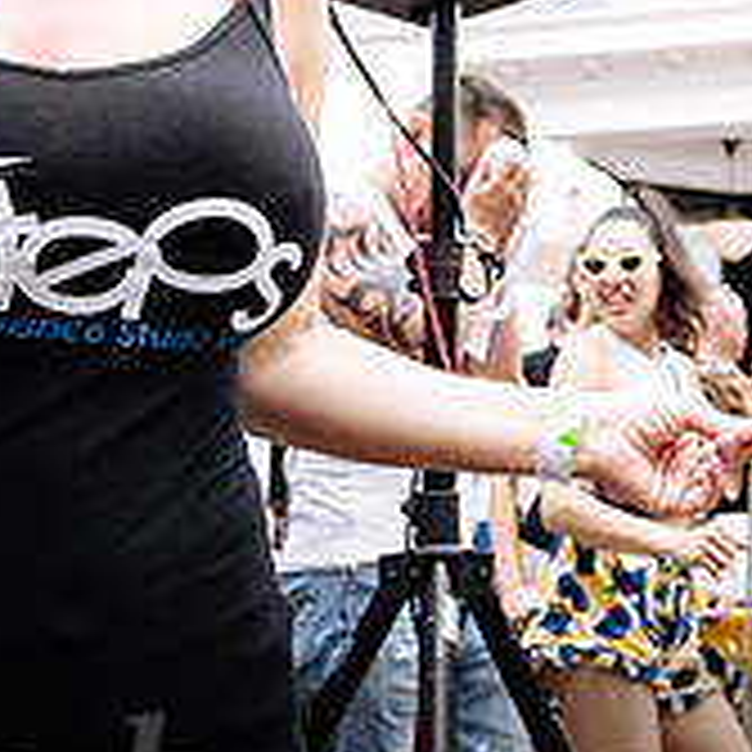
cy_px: 196
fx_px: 1843
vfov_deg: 22.9
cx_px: 729
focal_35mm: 75
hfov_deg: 22.3
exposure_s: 1/500
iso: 100
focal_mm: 17
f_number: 2.8
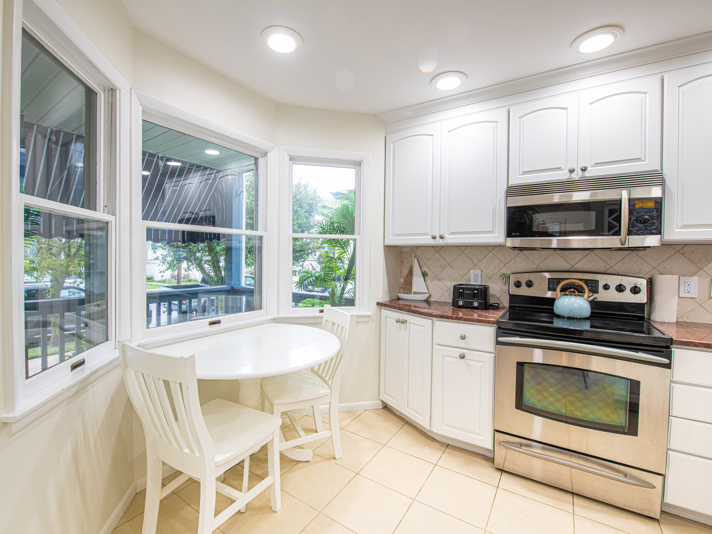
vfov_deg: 81.0
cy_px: 267
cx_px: 344
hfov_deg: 97.4
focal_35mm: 15
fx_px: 313
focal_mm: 14
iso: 64
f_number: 9
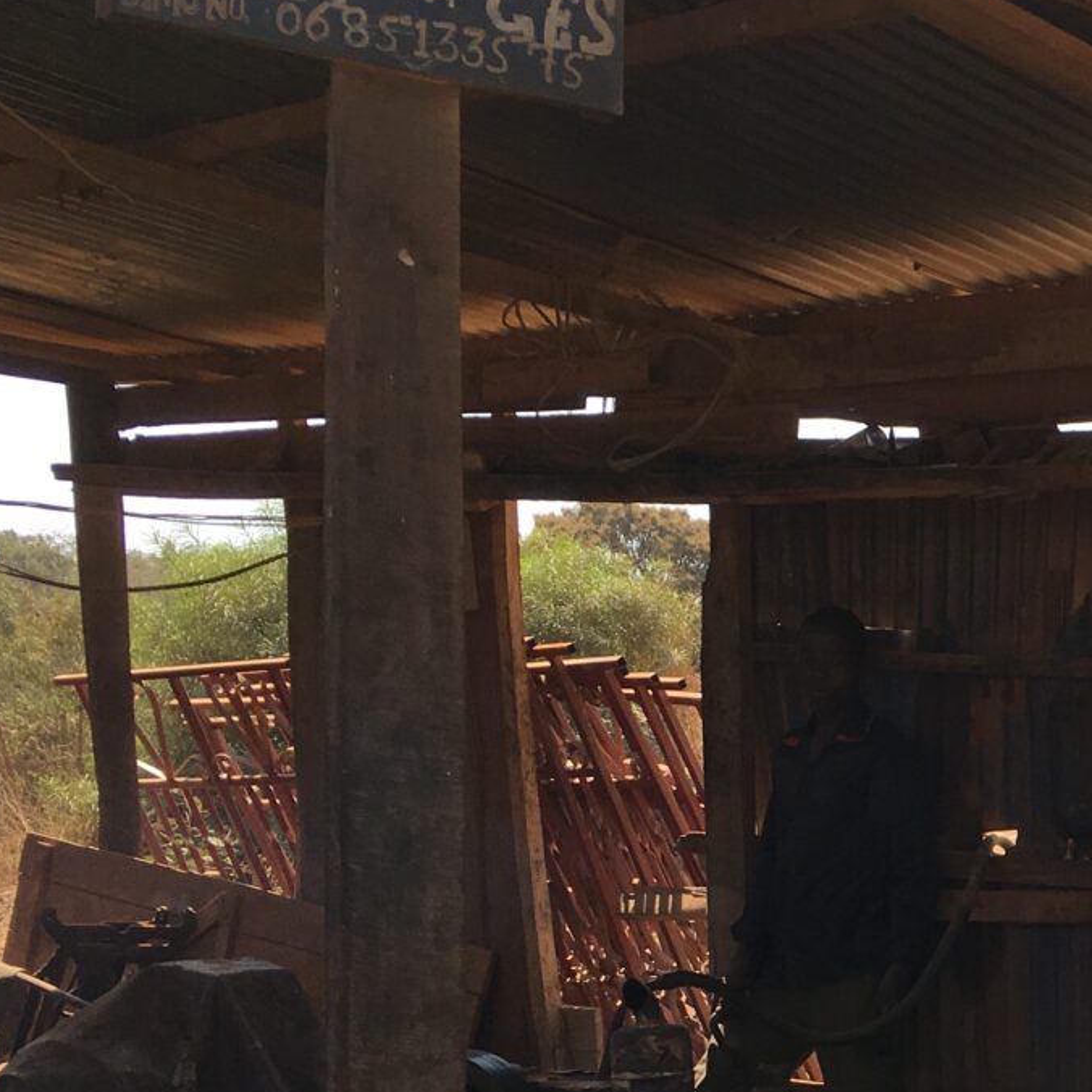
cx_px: 1412
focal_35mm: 72
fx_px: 2570
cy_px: 975
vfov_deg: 23.4
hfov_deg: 21.7
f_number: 2.2
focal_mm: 4.15
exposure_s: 1/818
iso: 25
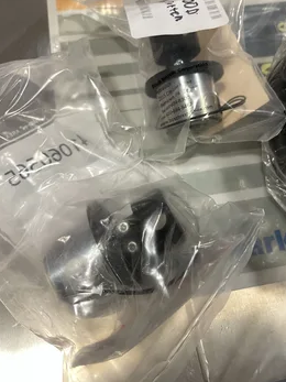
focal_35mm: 30
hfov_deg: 46.7
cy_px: 166
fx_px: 331
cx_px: 154
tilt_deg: -66.2
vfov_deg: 59.8
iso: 160
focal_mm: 4.2
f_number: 1.6
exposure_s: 1/60
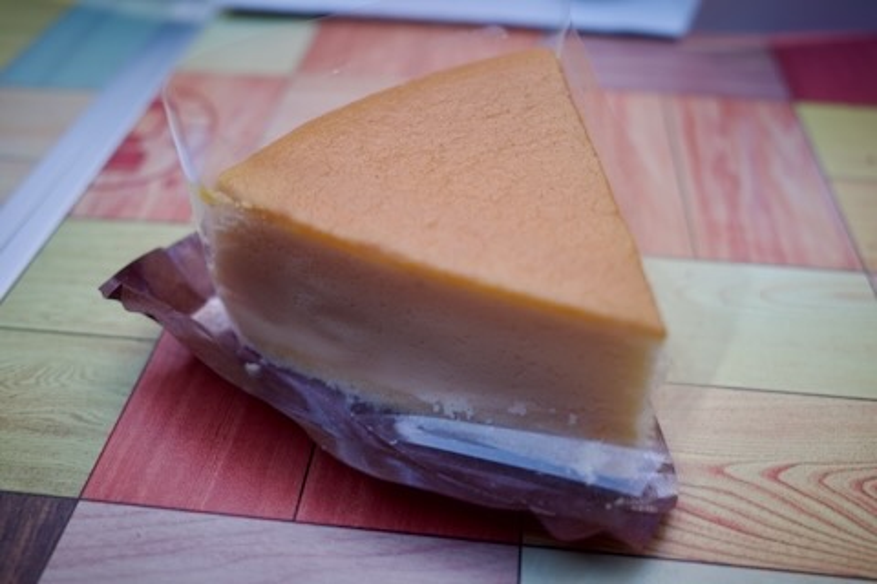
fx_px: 682
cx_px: 438
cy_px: 292
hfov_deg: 65.5
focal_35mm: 28
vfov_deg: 46.4
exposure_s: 1/30
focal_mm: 18.3
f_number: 2.8
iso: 100
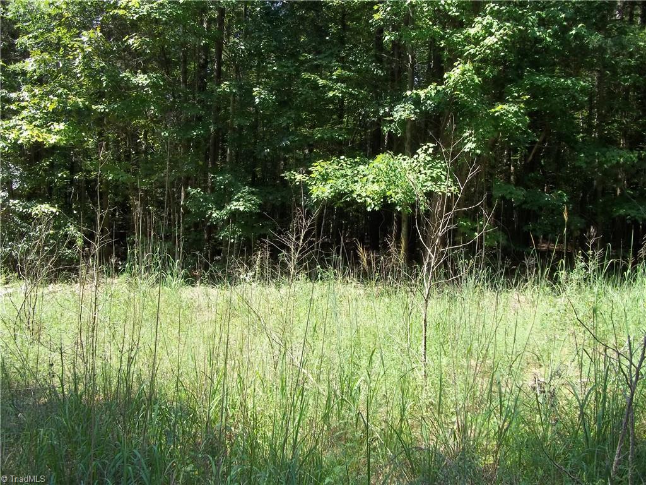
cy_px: 242
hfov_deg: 56.8
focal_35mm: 32
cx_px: 323
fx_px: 597
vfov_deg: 44.2
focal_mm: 5.7
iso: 64
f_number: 2.9
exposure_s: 1/250
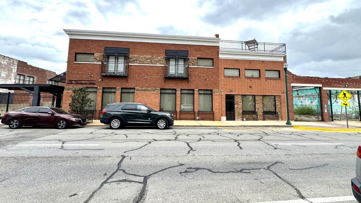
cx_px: 181
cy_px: 88
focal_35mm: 16
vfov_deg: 66.8
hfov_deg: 99.4
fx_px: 153
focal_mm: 2.22
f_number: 2.2
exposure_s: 1/771
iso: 50
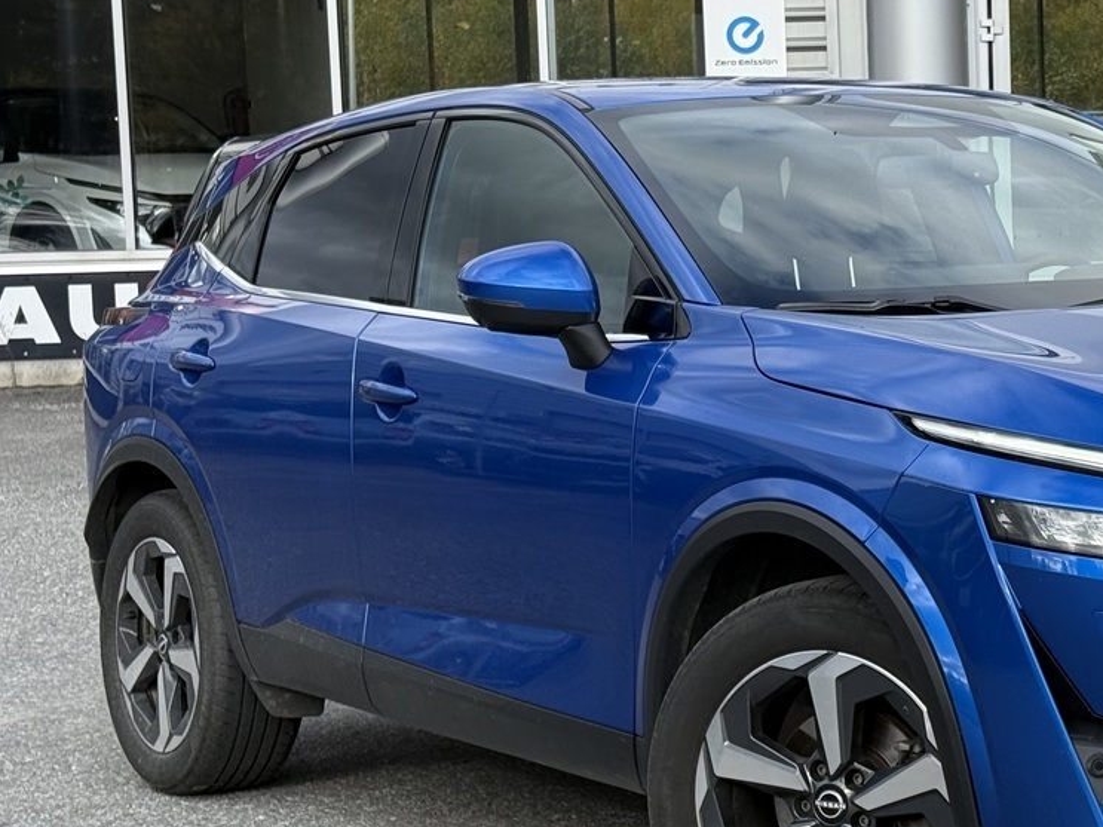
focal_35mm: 93
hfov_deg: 20.7
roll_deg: +1.6
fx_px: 2963
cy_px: 374
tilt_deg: -4.7
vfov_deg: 15.9
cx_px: 972
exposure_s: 1/1715
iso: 80
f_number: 1.78
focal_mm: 6.76
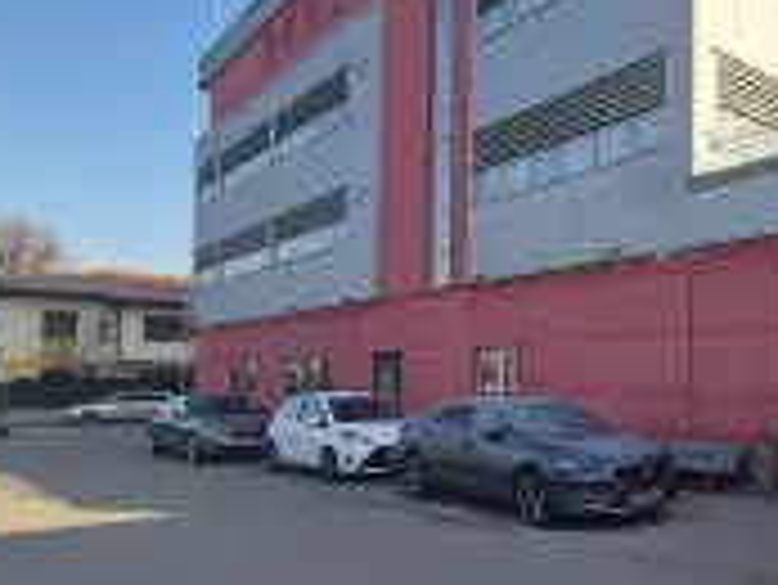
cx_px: 621
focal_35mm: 30
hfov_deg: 55.7
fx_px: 675
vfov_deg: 46.7
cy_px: 338
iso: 50
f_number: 2.2
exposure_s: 1/1508
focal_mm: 2.2
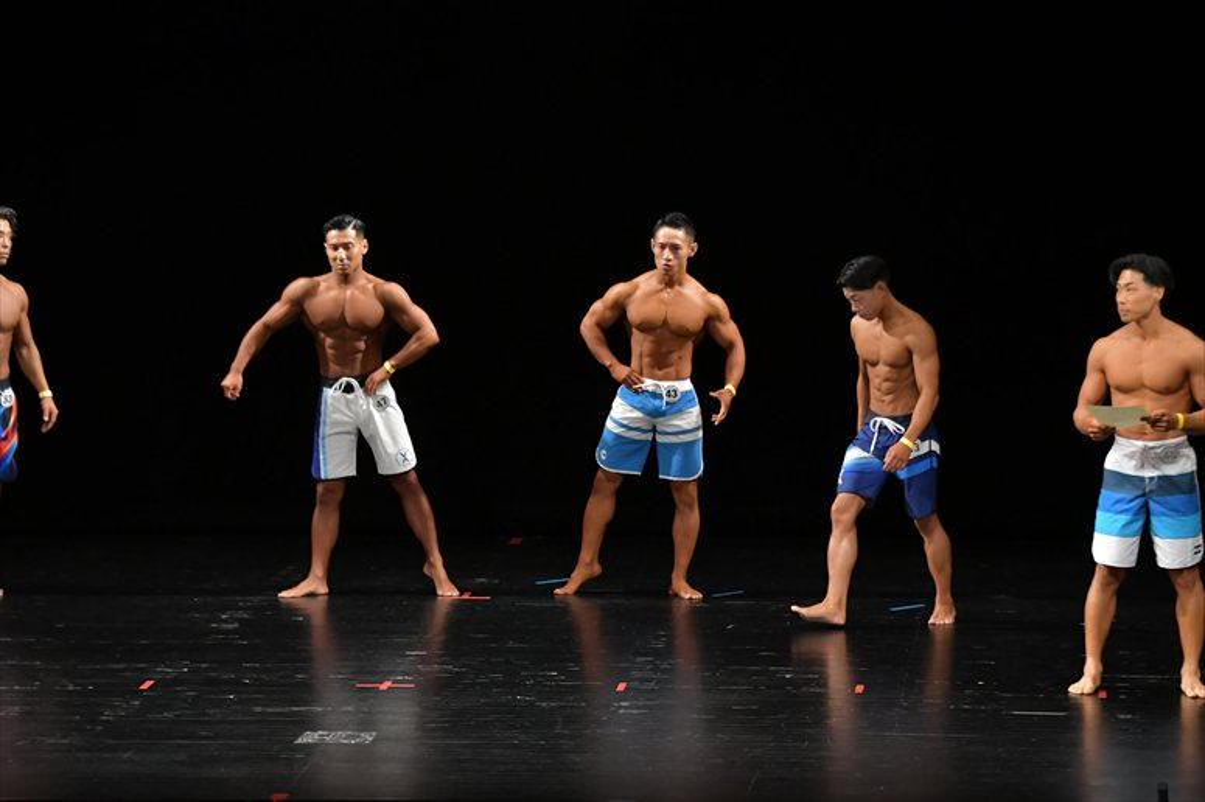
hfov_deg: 12.2
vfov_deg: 8.2
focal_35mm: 168
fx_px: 5621
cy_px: 401
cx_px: 602
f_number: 5.6
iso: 3200
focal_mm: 112
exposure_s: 1/400
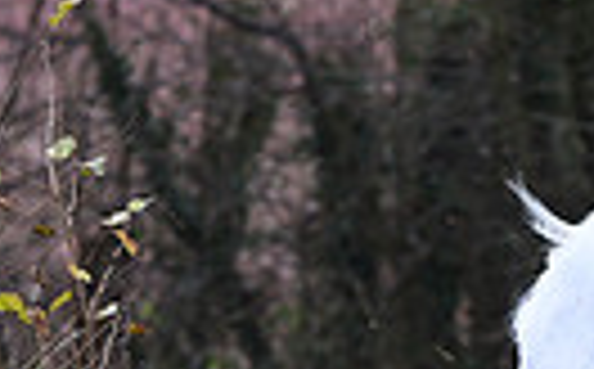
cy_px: 554
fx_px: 9777
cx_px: 945
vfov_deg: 2.2
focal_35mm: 605
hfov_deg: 3.5
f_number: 3.5
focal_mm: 135
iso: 800
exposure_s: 1/1000
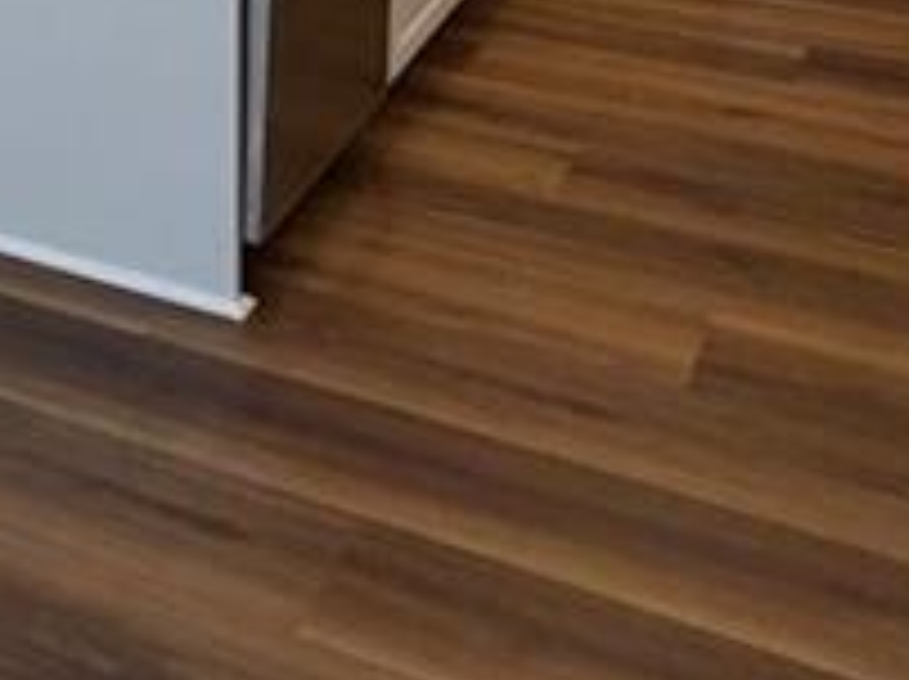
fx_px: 1862
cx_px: -112
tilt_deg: -4.0
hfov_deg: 25.3
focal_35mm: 71
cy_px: -536
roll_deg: +1.2
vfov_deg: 17.1
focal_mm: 2.22
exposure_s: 1/120
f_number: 2.2
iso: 200
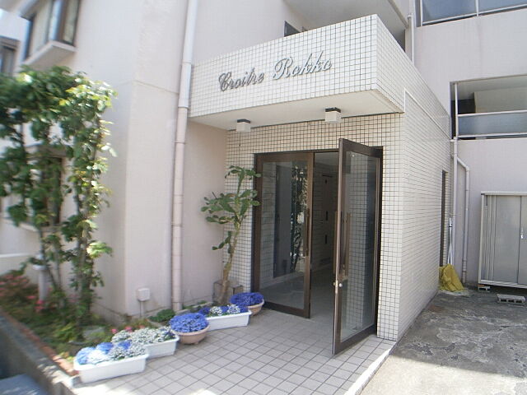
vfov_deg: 39.7
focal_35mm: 36
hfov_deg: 51.4
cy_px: 198
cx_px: 264
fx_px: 548
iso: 100
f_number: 3.1
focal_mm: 6.4
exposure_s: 1/250
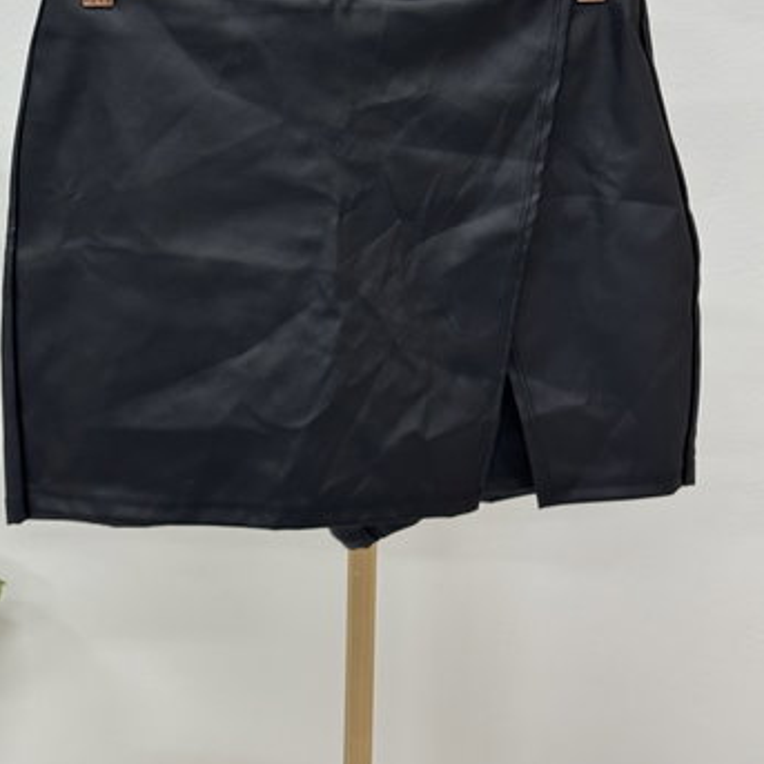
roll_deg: -0.6
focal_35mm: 66
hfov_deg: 26.1
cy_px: 179
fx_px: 1648
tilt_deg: -11.6
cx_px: 336
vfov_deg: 25.7
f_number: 1.78
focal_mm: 6.76
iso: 200
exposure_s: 1/50
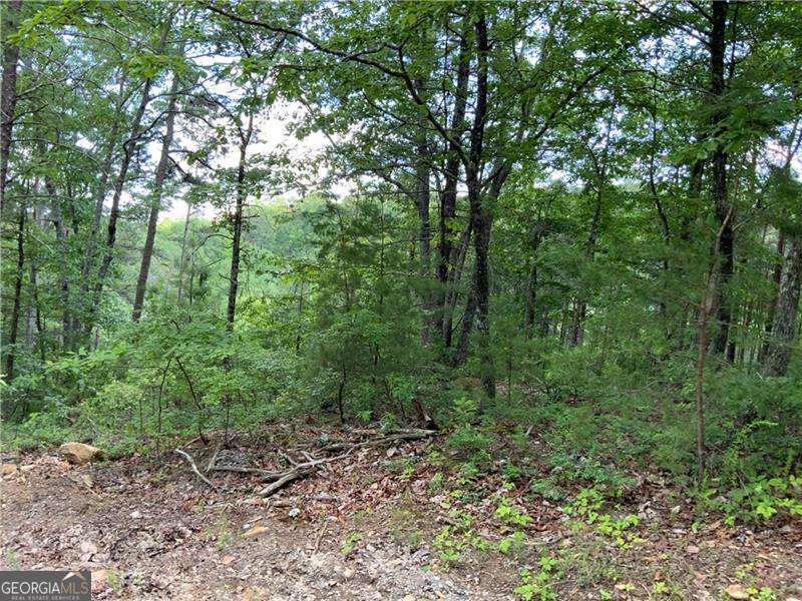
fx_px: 672
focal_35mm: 29
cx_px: 401
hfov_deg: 61.7
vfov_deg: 48.2
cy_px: 300
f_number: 1.8
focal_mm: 3
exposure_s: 1/122
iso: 40
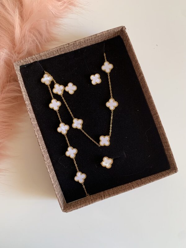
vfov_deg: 67.3
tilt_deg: -85.8
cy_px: 124
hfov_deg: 53.1
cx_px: 93
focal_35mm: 26
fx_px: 186
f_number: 1.8
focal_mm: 4.25
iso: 100
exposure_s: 1/82
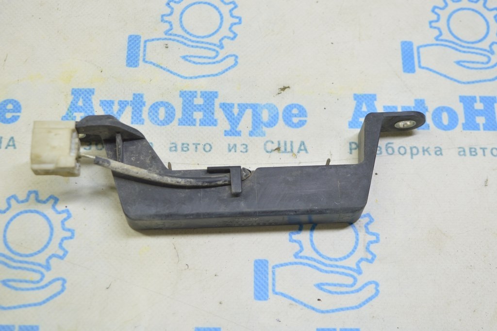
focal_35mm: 57
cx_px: 248
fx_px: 786
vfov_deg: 23.7
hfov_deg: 35.1
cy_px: 166
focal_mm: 38
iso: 400
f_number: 5.6
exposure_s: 1/20
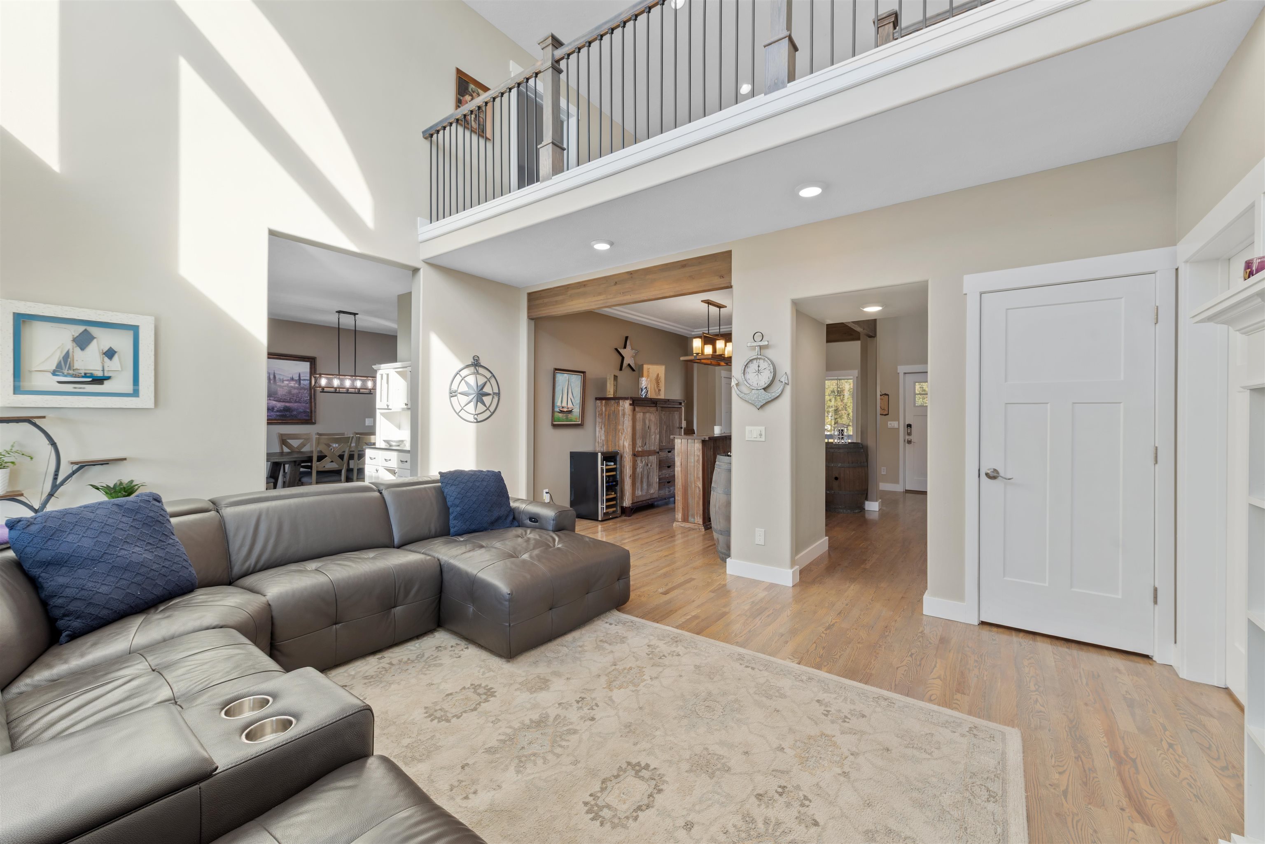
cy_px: 422
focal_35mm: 14
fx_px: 492
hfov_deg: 104.2
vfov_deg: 81.2
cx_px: 632
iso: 100
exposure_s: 1/4
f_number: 8
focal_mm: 14
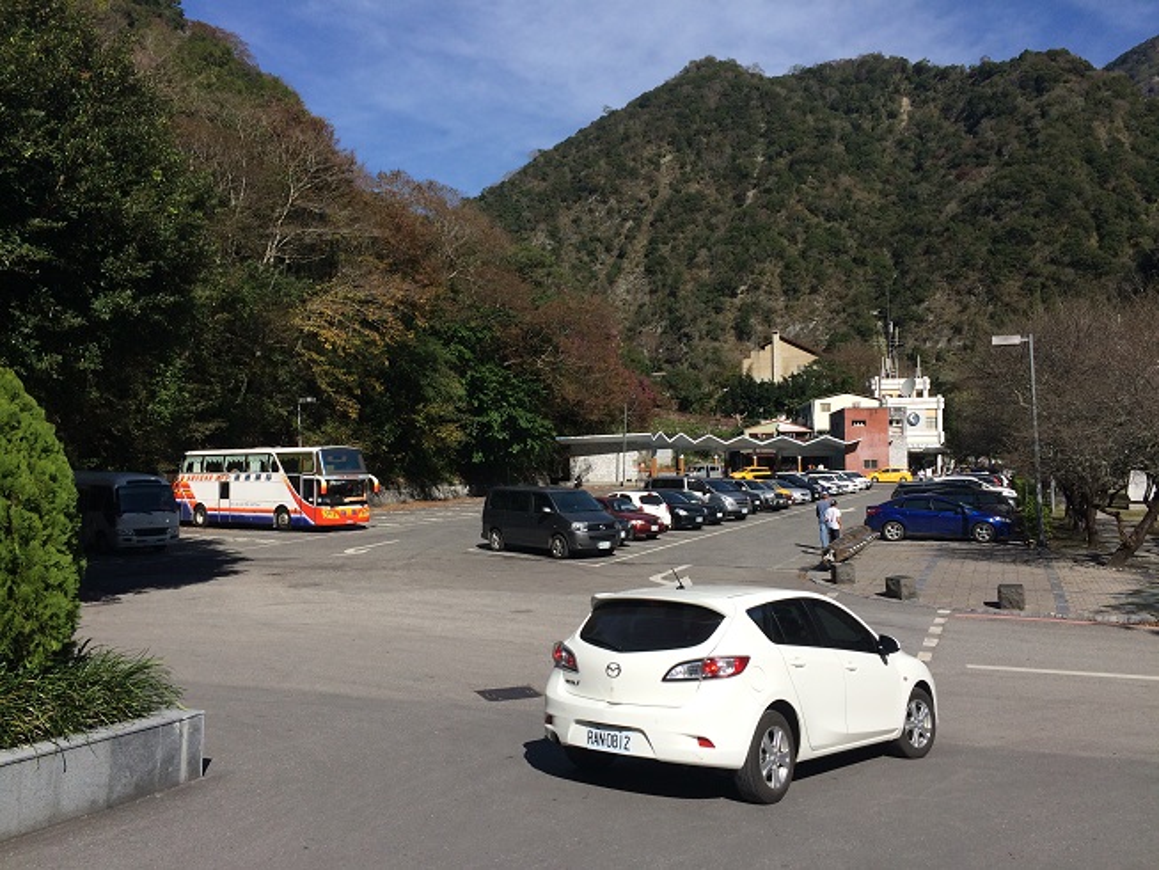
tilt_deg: +2.9
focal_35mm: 29
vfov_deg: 48.2
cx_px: 580
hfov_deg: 61.7
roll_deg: -0.3
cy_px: 435
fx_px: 971
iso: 32
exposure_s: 1/2933
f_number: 2.2
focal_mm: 4.15
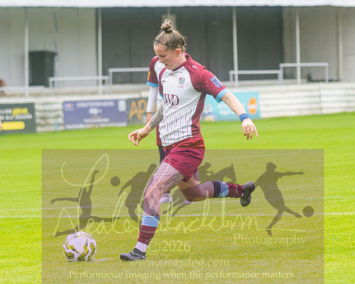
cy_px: 123
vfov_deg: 5.5
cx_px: 99
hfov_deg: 6.8
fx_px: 2967
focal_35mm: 283
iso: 720
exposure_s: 1/1600
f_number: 2.8
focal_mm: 120
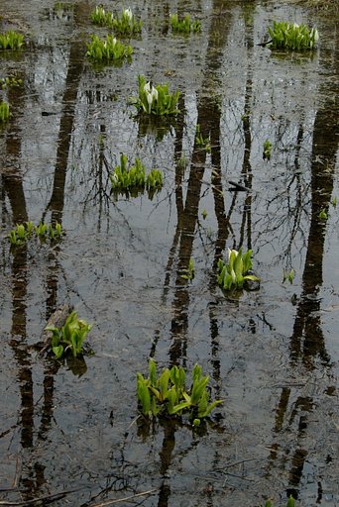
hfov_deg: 18.2
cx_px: 170
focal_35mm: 75
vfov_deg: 27.0
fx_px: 1058
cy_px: 254
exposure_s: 1/200
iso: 400
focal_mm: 50
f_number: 9
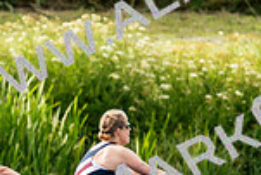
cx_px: -176
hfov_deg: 0.9
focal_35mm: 2299
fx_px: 16683
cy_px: 150
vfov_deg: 0.6
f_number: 6.3
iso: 500
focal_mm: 600
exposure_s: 1/2000
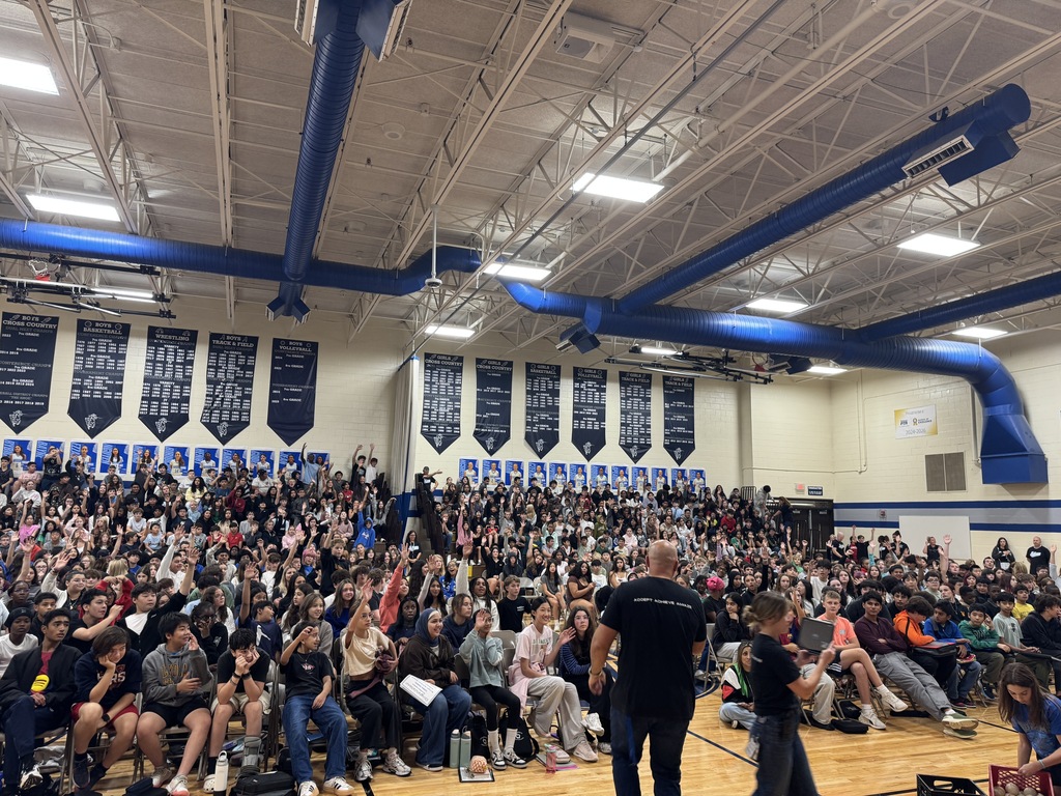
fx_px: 736
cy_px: 398
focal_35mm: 24
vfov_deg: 56.8
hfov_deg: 71.6
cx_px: 530
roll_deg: -1.1
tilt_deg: +8.0
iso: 160
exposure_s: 1/60
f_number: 1.78
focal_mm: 6.76
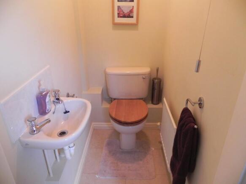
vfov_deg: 53.0
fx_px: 185
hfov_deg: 67.3
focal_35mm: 26
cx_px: 123
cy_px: 92
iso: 354
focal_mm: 4.6
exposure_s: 1/30
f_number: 2.8
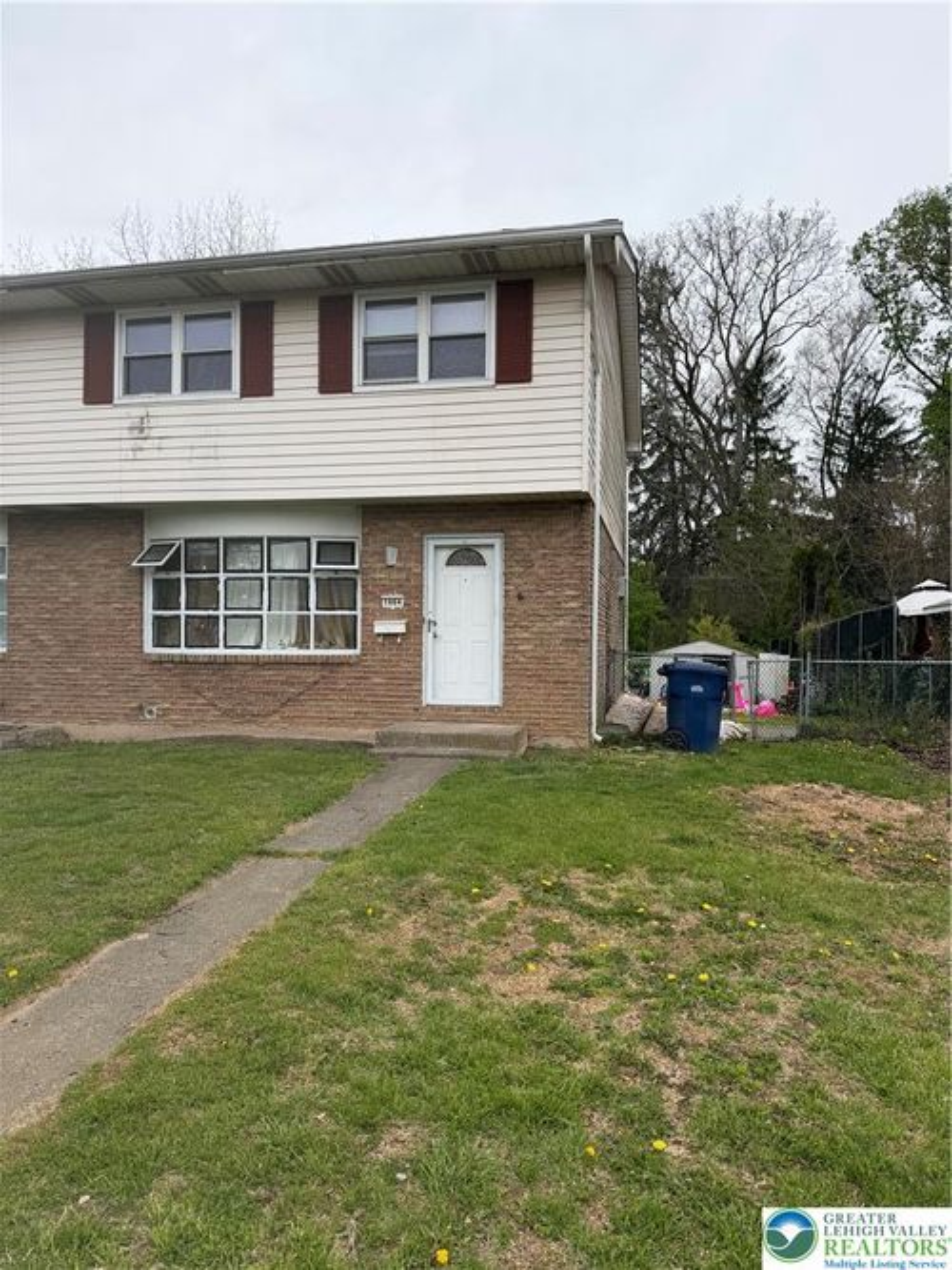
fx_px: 880
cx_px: 476
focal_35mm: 24
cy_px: 635
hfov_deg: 56.8
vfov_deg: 71.6
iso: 80
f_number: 1.78
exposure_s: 1/2169
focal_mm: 6.76
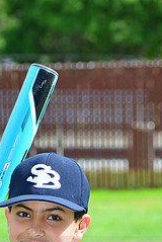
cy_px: 250
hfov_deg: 4.5
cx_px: 7
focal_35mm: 303
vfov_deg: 6.8
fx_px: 2039
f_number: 8
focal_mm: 125
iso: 200
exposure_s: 1/200
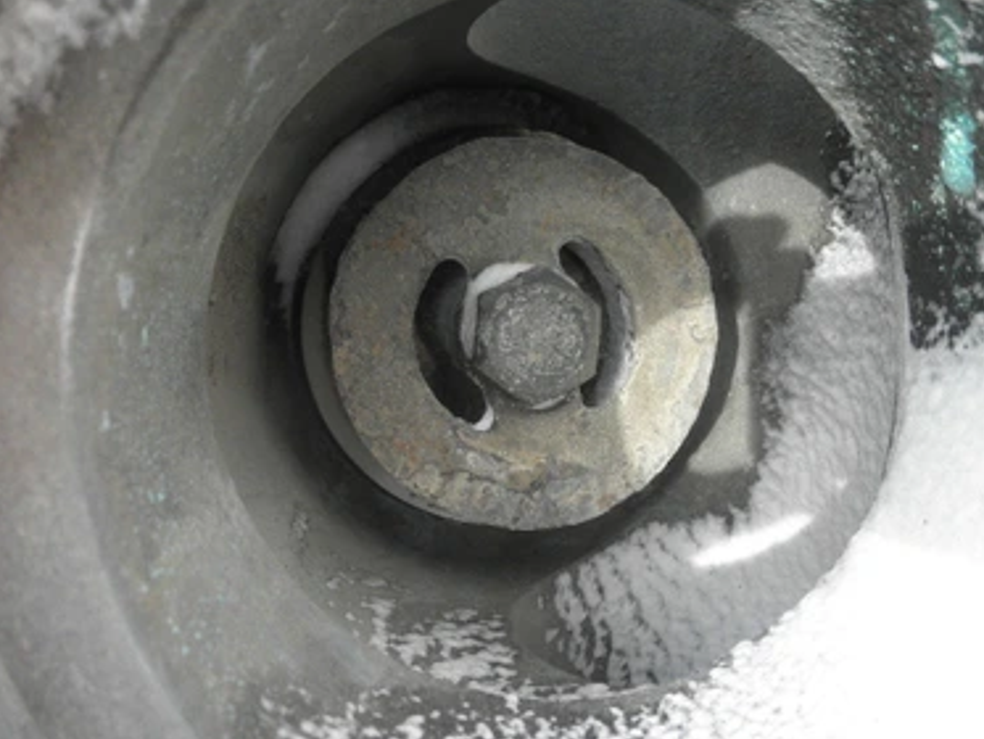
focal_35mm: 30
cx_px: 499
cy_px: 362
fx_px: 853
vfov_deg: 46.8
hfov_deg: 59.9
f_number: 3
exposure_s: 1/100
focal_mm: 5
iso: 64
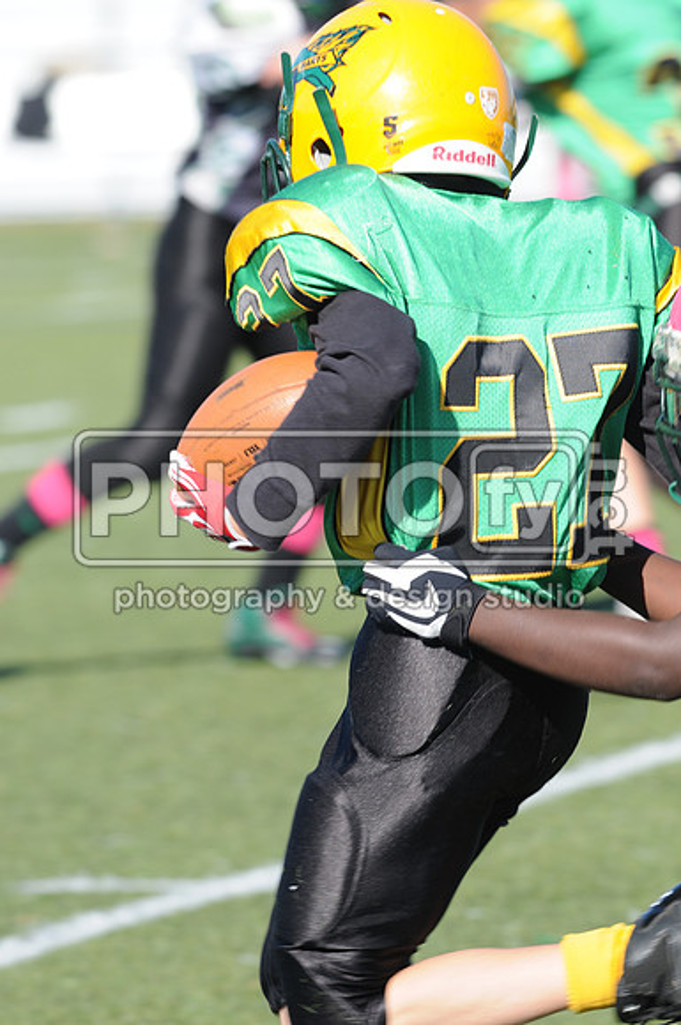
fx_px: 12806
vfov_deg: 4.6
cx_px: 340
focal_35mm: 450
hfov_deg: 3.0
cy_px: 512
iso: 200
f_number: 6.3
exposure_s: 1/500
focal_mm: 300
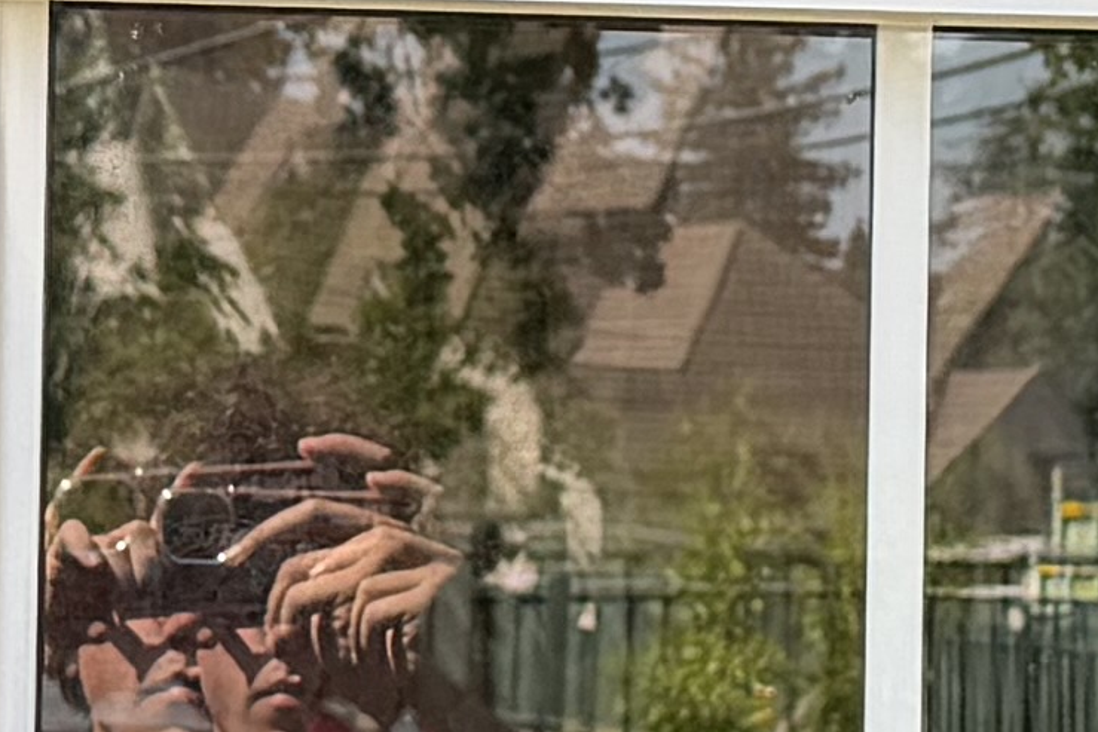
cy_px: 279
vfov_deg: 7.1
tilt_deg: +0.6
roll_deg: -0.8
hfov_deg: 10.6
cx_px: 242
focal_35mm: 193
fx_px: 5887
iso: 80
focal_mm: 6.76
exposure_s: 1/757
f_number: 1.78
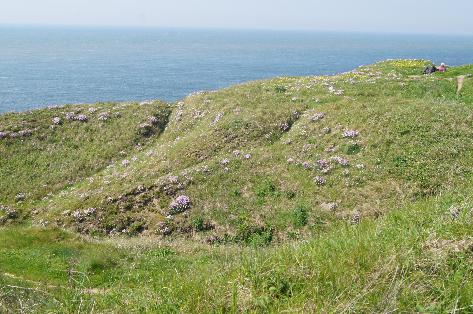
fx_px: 591
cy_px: 157
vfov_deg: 29.8
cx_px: 236
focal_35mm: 45
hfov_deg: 43.6
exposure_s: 1/80
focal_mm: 30
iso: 100
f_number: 13
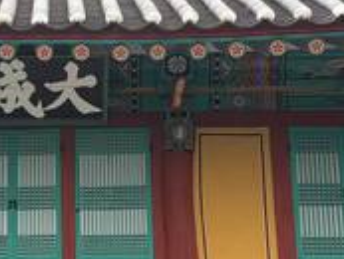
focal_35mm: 108
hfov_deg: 17.8
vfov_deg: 13.7
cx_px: 12
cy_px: 147
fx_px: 1074
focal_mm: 5.96
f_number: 1.6
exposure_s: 1/791
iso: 64
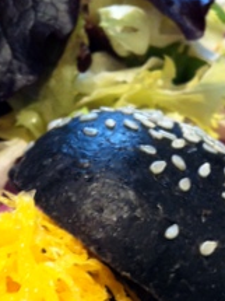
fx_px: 677
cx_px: 73
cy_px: 249
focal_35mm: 78
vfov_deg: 24.6
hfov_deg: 18.8
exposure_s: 1/15
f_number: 2.8
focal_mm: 3.85
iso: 200
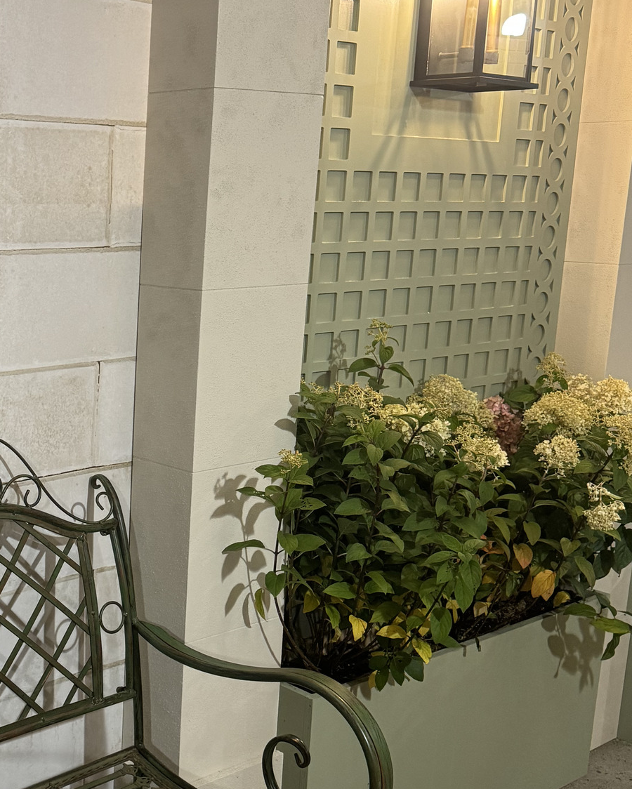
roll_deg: -0.4
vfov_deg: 37.2
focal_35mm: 50
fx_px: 1168
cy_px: 458
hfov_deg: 28.7
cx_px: 22
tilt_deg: -13.2
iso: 250
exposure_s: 1/60
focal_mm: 6.76
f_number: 1.78
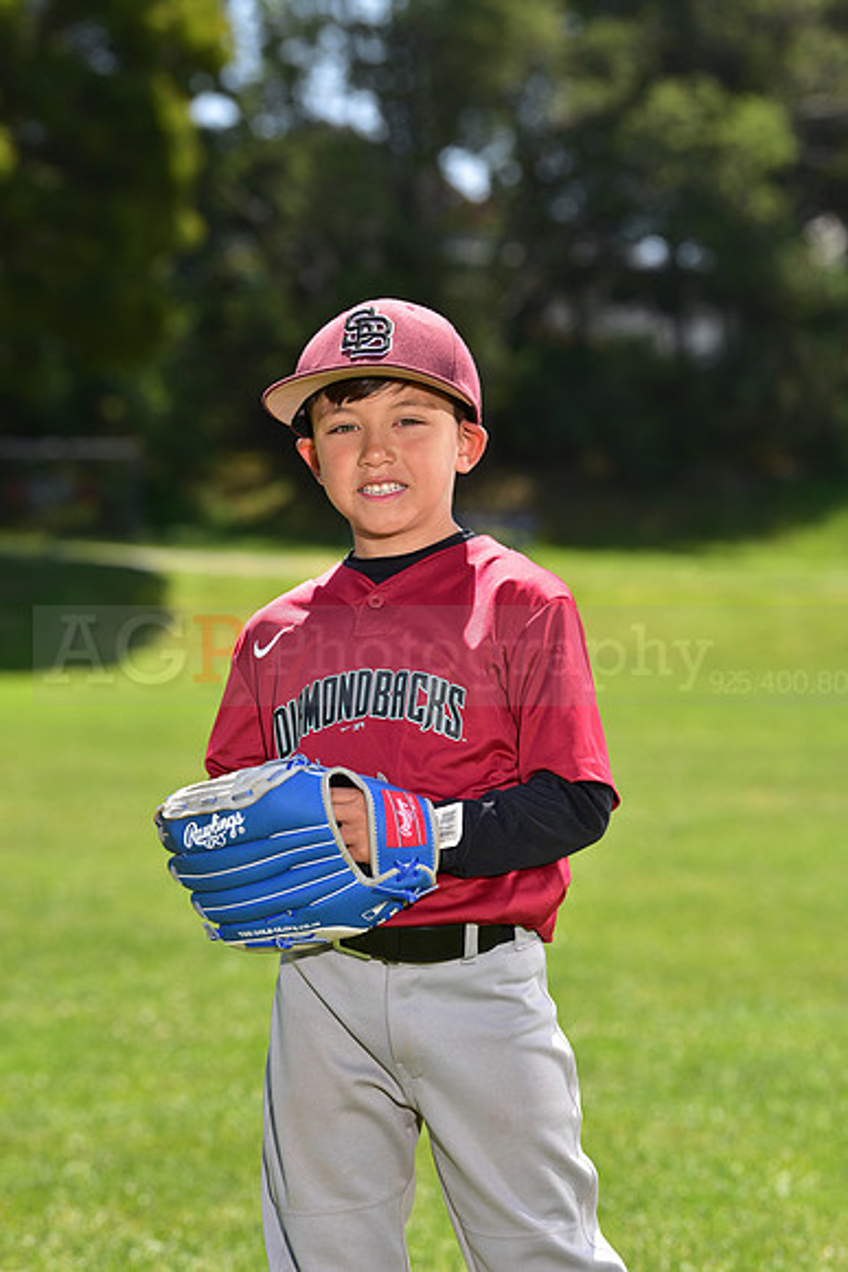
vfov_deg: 15.2
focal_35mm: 135
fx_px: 4767
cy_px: 636
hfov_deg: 10.2
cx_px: 424
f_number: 5.6
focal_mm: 135
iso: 80
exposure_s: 1/200
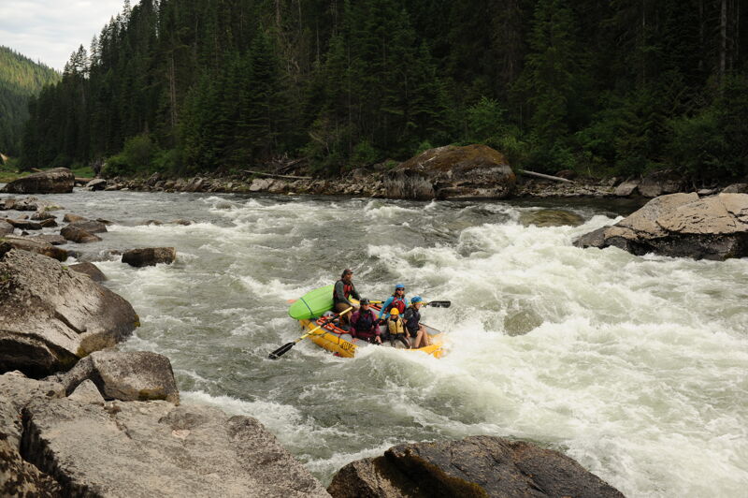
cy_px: 249
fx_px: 727
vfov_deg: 37.8
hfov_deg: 54.5
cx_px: 374
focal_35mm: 35
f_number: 5.6
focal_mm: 35
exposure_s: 1/500
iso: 200
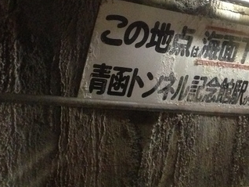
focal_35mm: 83
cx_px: 173
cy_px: 79
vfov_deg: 17.8
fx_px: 597
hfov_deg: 23.4
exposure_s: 1/15
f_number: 2.4
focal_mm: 4.13
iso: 800
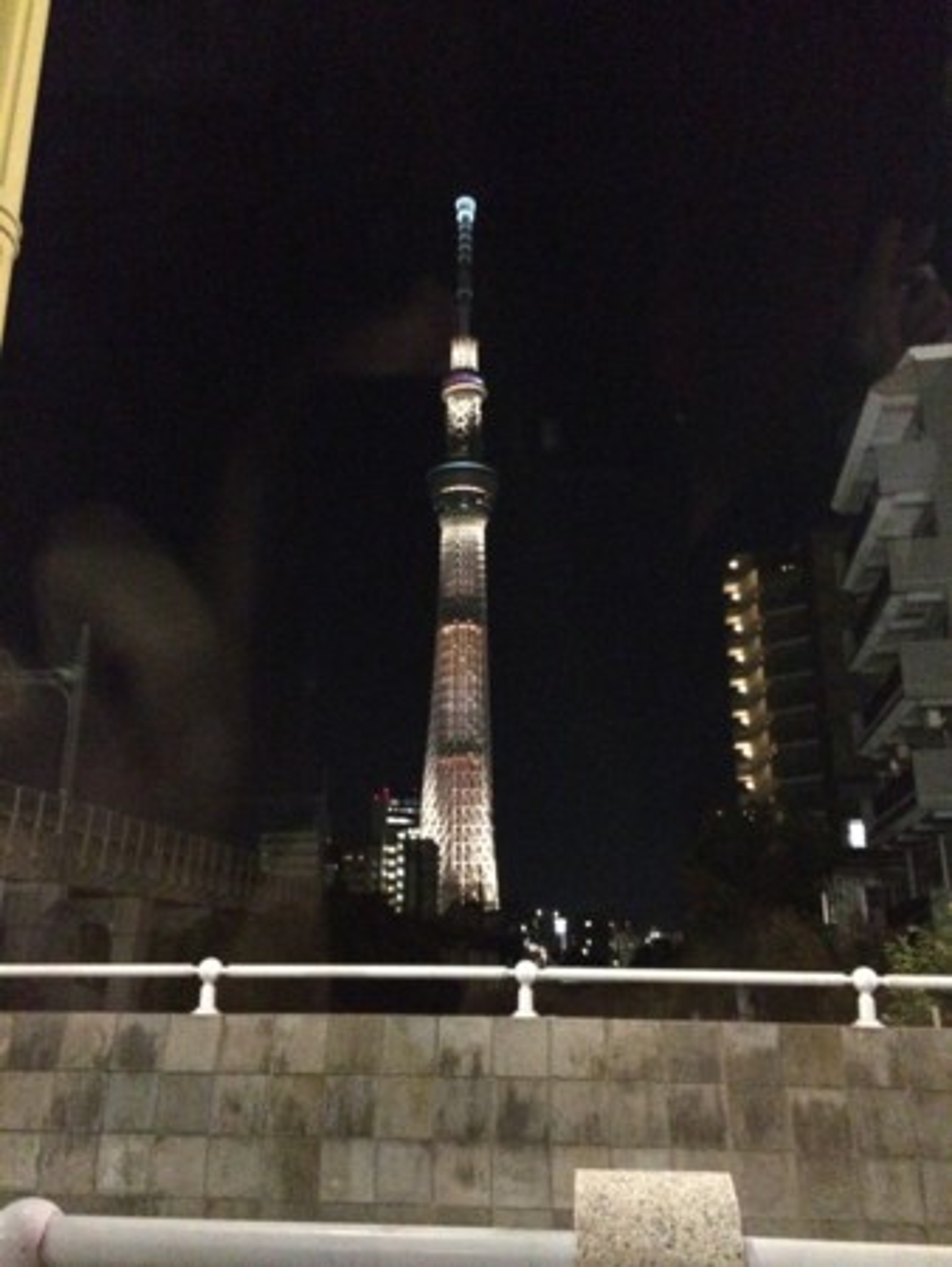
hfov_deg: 46.8
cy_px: 634
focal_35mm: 30
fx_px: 1099
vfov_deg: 59.9
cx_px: 476
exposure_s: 1/15
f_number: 2.2
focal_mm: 4.12
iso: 1000
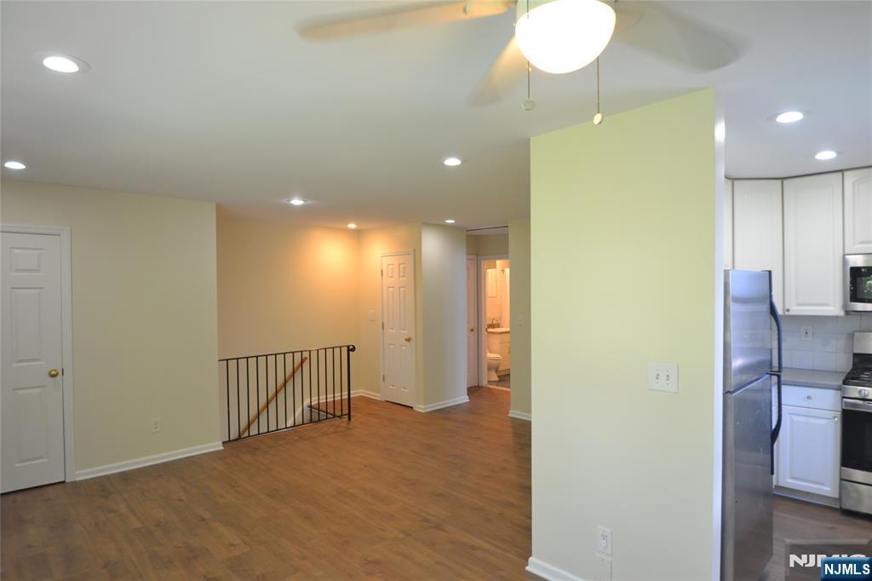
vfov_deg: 63.2
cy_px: 290
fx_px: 472
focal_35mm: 20
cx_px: 436
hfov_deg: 85.4
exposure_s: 1/50
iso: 800
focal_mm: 13
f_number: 3.8
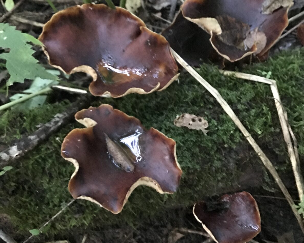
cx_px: 153
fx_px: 333
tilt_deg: -56.1
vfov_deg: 40.0
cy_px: 103
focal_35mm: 37
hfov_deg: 49.1
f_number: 1.8
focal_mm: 3.99
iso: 400
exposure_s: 1/4
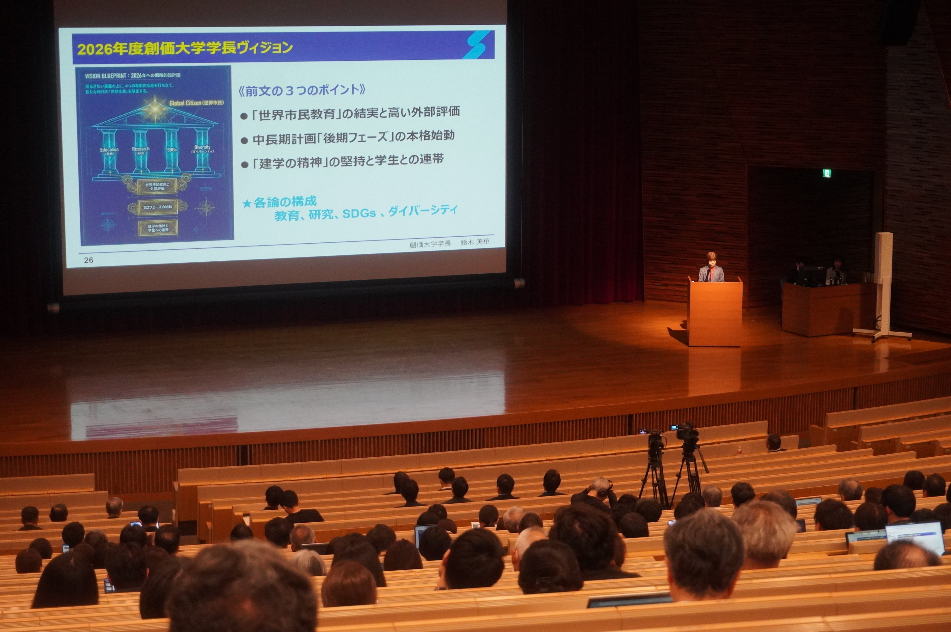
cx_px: 476
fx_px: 1979
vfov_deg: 18.1
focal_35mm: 75
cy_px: 316
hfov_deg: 27.0
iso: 3200
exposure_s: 1/160
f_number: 5.6
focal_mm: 50
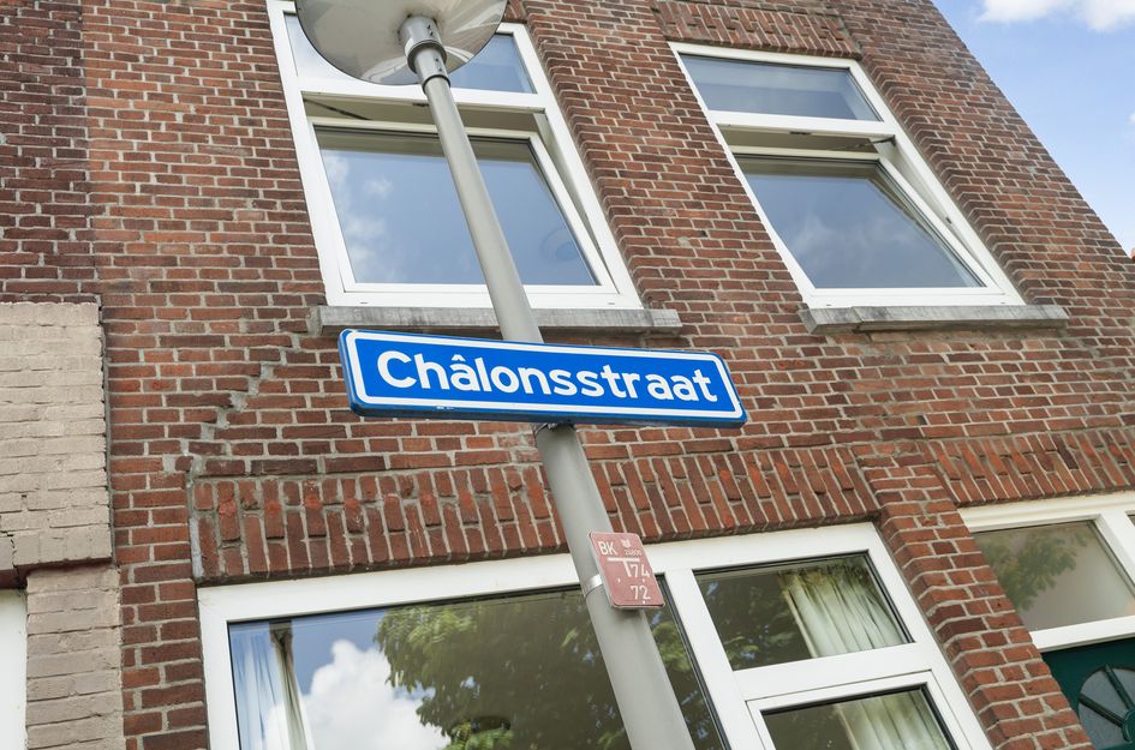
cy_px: 375
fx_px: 1101
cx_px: 568
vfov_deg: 37.7
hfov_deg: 54.5
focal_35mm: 35
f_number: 8
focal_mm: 35
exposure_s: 1/100
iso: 400
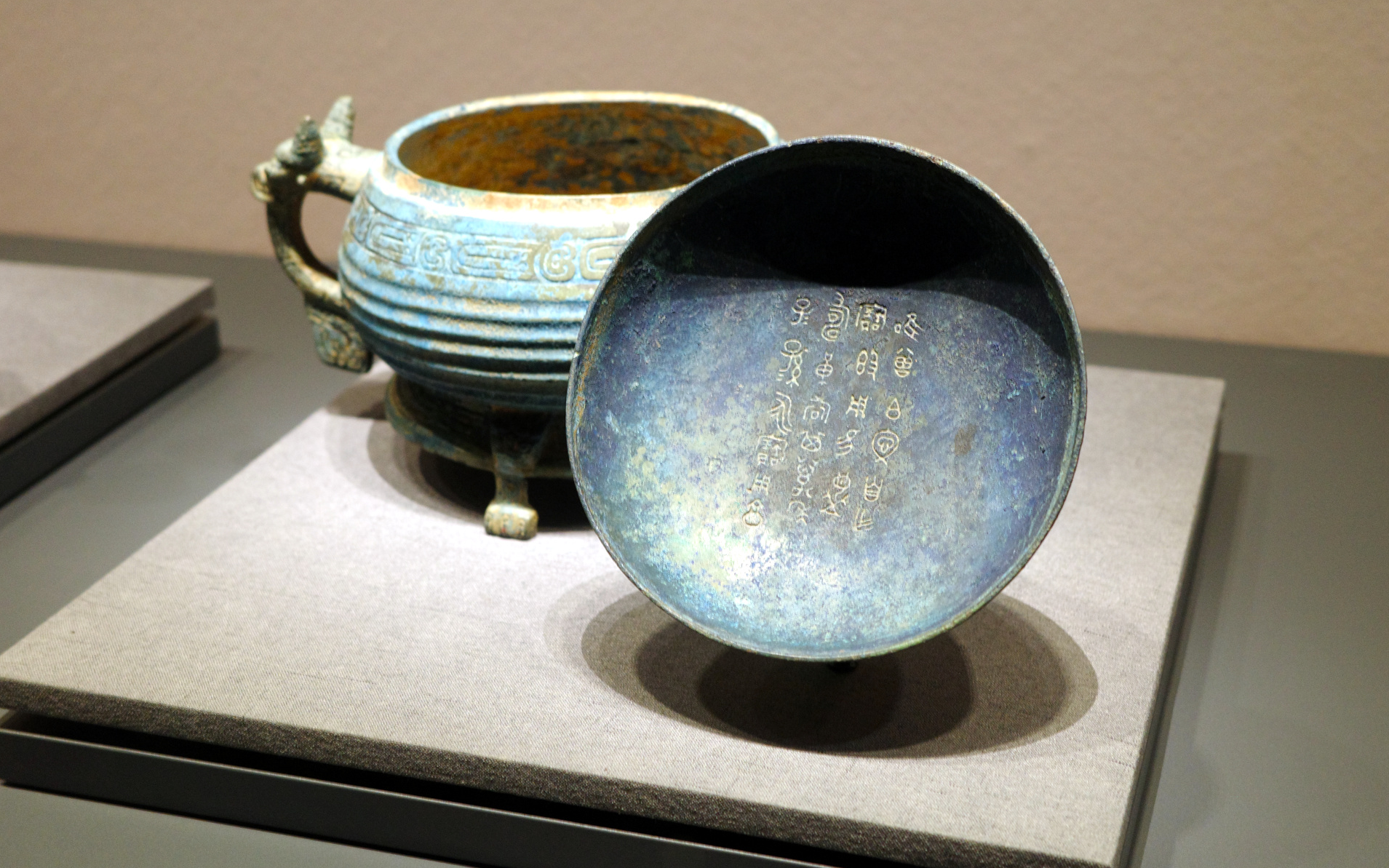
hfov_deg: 48.2
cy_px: 421
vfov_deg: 31.2
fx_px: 1552
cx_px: 698
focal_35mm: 41
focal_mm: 26
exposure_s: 1/40
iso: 800
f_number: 2.8
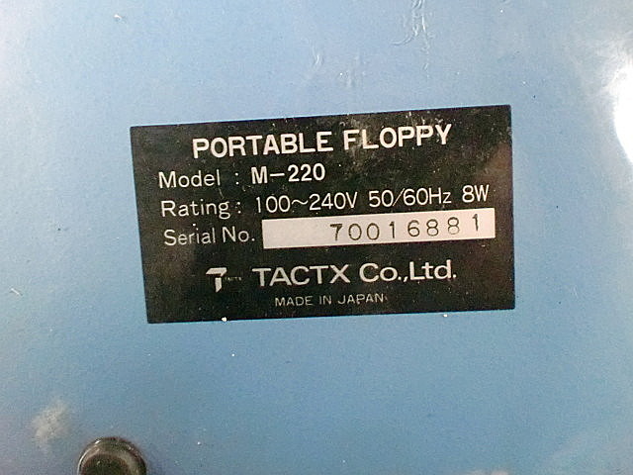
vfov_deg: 40.7
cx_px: 316
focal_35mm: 35
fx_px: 640
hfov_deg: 52.6
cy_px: 238
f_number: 3.1
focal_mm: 6.3
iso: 1600
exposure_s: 1/60
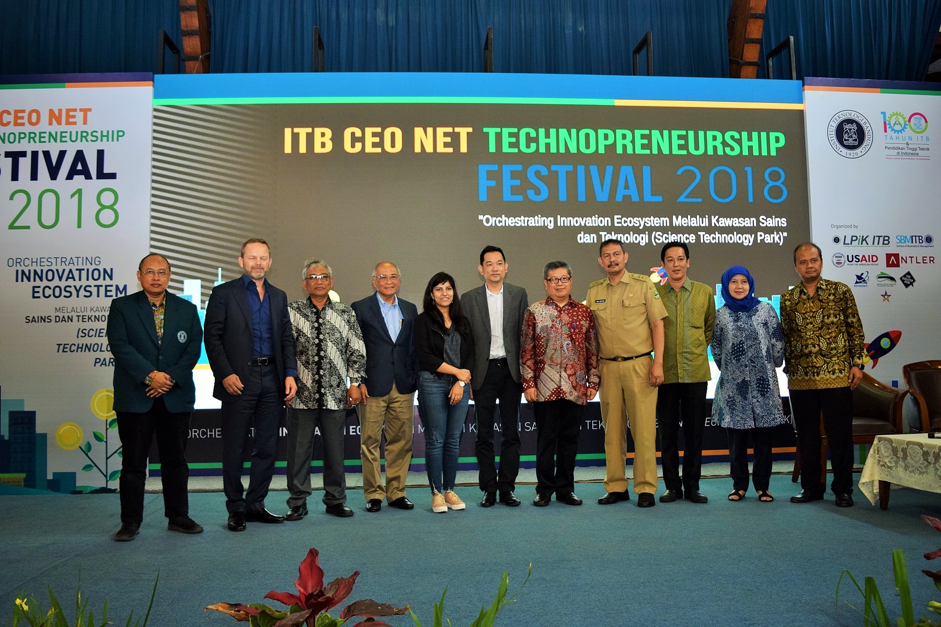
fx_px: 784
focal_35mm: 30
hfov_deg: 61.9
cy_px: 314
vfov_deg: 43.6
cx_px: 470
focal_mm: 20
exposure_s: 1/160
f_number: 4.5
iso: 800
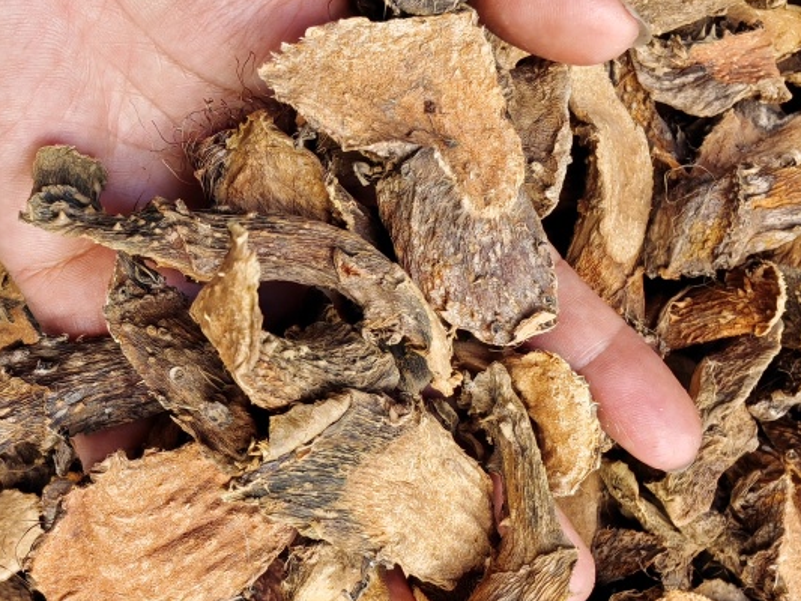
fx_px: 903
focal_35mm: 39
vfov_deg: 36.3
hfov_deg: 47.5
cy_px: 415
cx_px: 310
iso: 80
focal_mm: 1.96
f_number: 2.2
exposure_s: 1/100
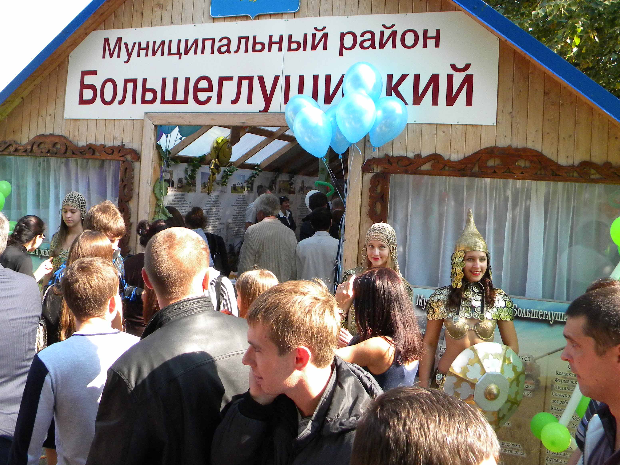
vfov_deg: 42.8
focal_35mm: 33
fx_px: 591
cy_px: 193
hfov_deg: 55.3
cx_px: 291
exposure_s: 1/500
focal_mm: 5
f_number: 3.5
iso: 291
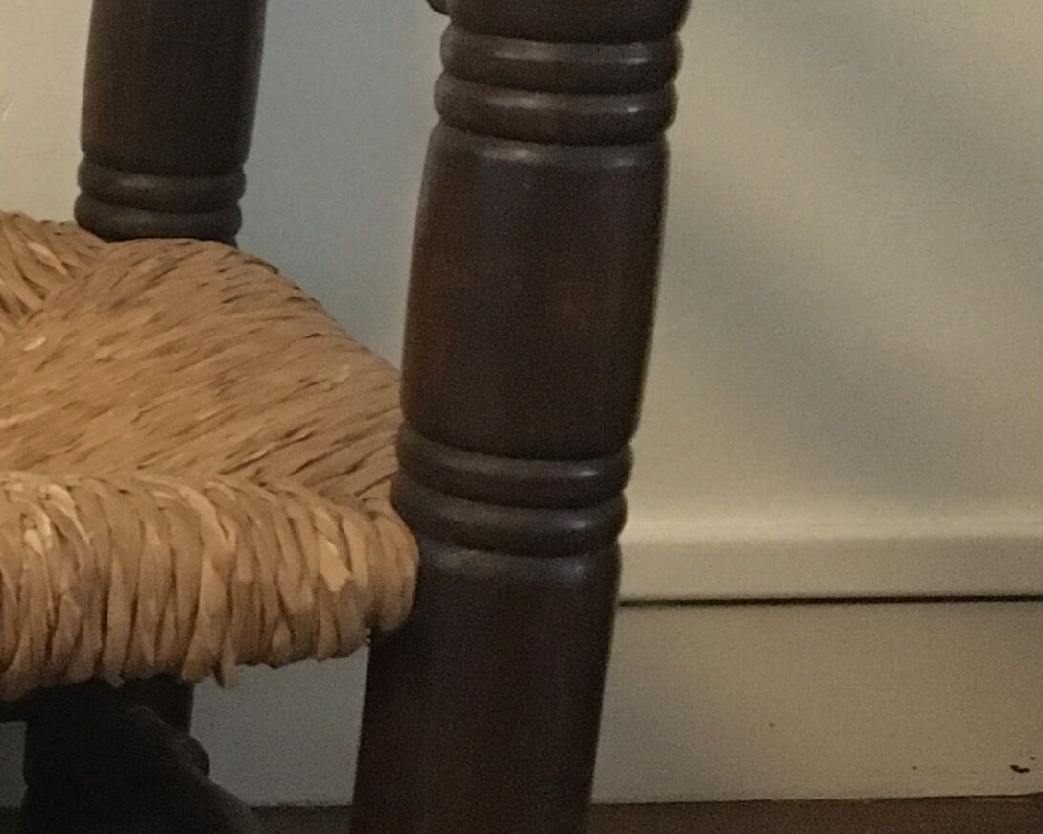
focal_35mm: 105
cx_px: -769
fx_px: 3242
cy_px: 461
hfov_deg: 15.9
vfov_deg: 14.7
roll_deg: +0.0
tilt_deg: -17.6
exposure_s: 1/17
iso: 320
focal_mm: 4.15
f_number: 2.2
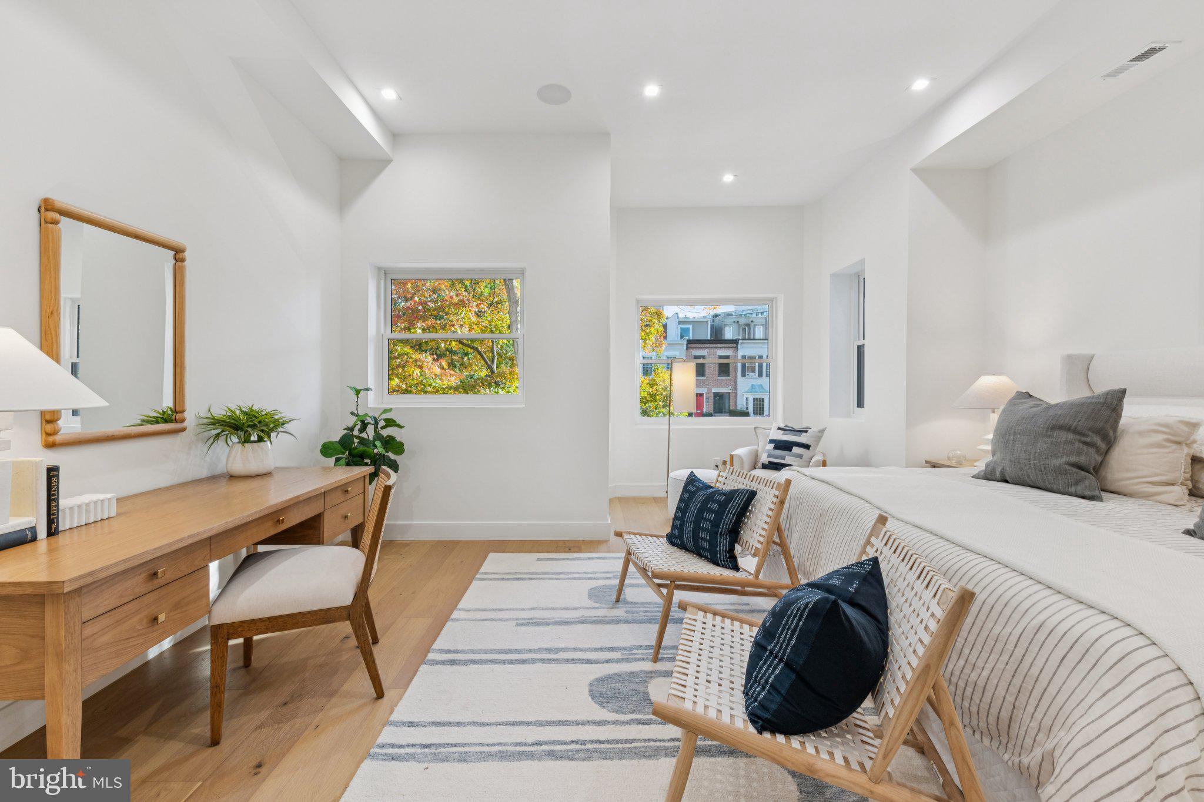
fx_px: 468
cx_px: 602
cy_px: 401
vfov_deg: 81.2
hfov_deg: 104.3
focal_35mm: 14
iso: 320
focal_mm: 14
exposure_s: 1/20
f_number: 10
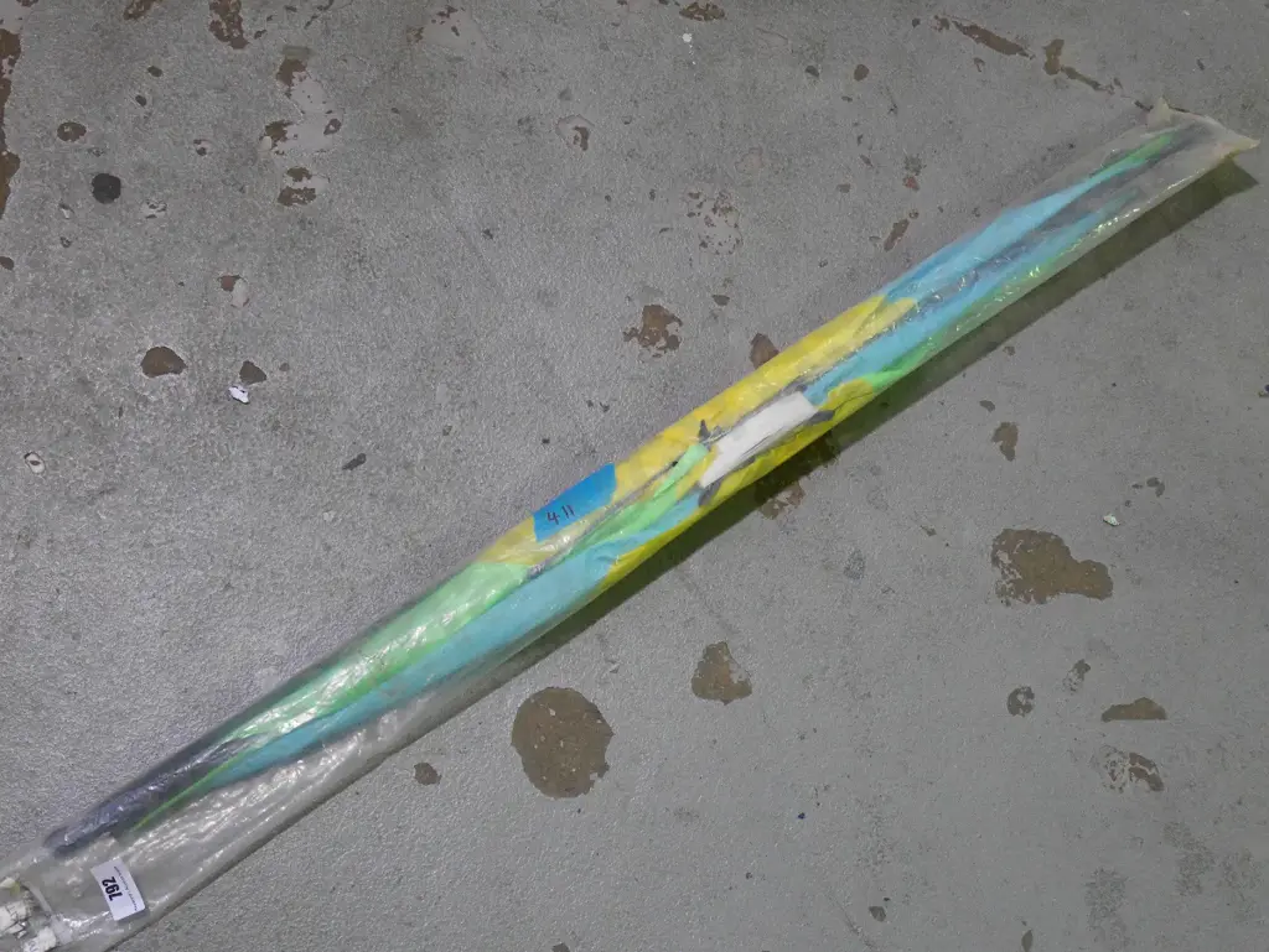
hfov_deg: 42.9
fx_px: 1614
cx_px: 634
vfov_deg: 32.9
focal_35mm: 44
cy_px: 476
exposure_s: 1/80
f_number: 4.9
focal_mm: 22
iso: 3200
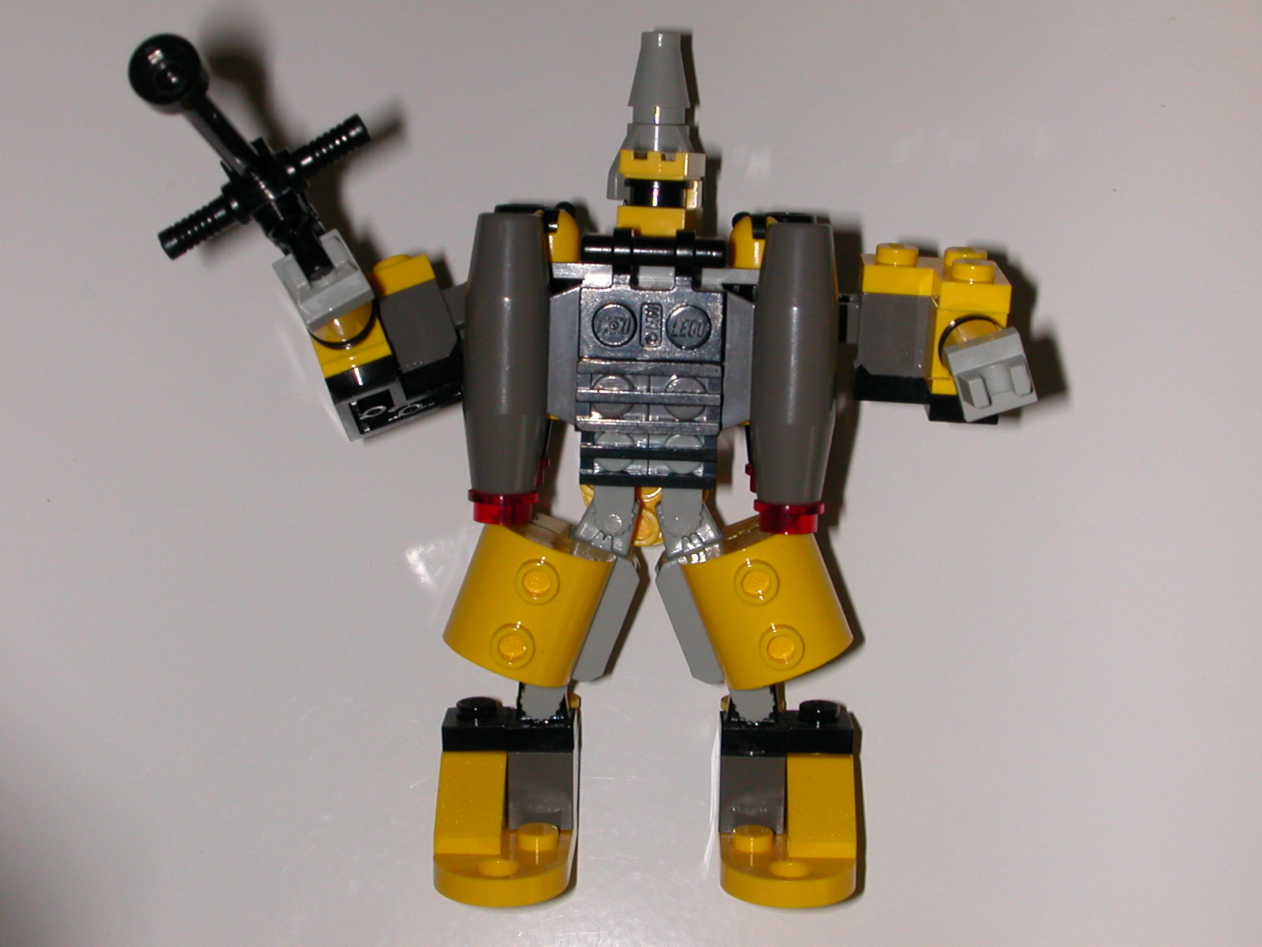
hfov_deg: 30.3
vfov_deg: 22.9
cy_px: 474
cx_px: 631
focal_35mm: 64
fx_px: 2333
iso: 100
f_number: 5.9
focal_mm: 9.7
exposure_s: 1/59.9
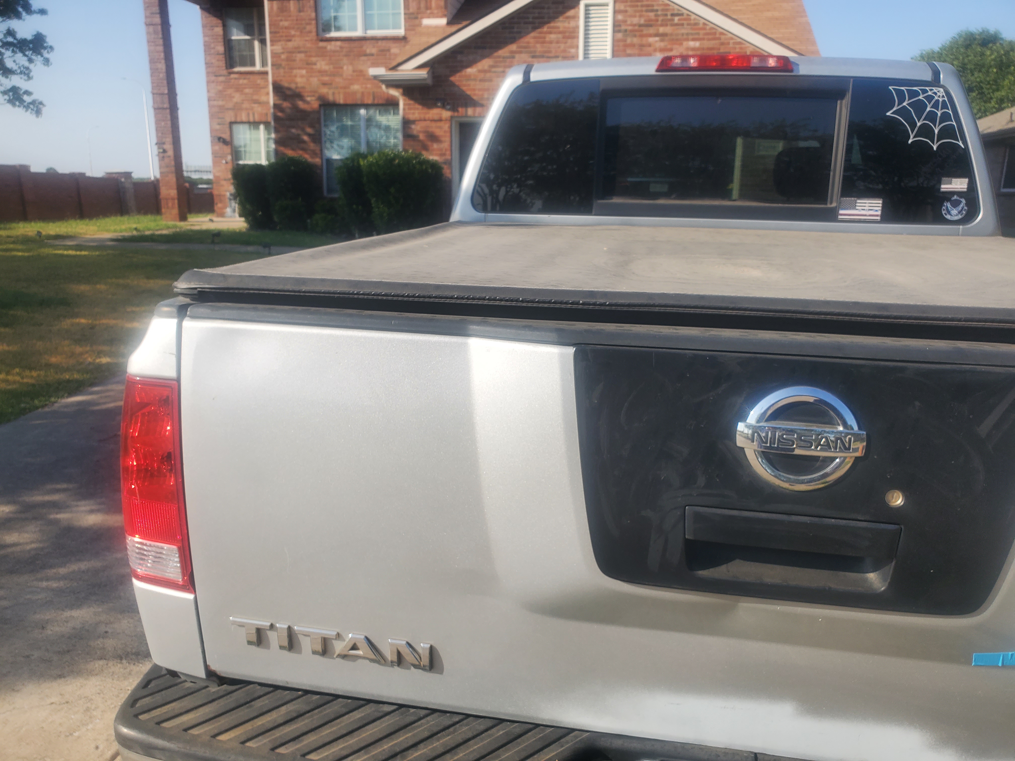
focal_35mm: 26
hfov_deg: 67.3
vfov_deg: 53.1
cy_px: 380
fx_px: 762
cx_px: 508
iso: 50
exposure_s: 1/1160
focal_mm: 4.3
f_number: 2.4
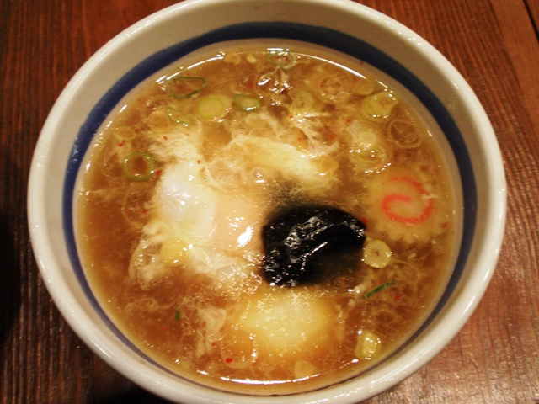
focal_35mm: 37
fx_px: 576
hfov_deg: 50.1
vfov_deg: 38.7
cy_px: 202
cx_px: 270
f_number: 3.5
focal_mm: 6.6
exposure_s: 1/25
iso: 100
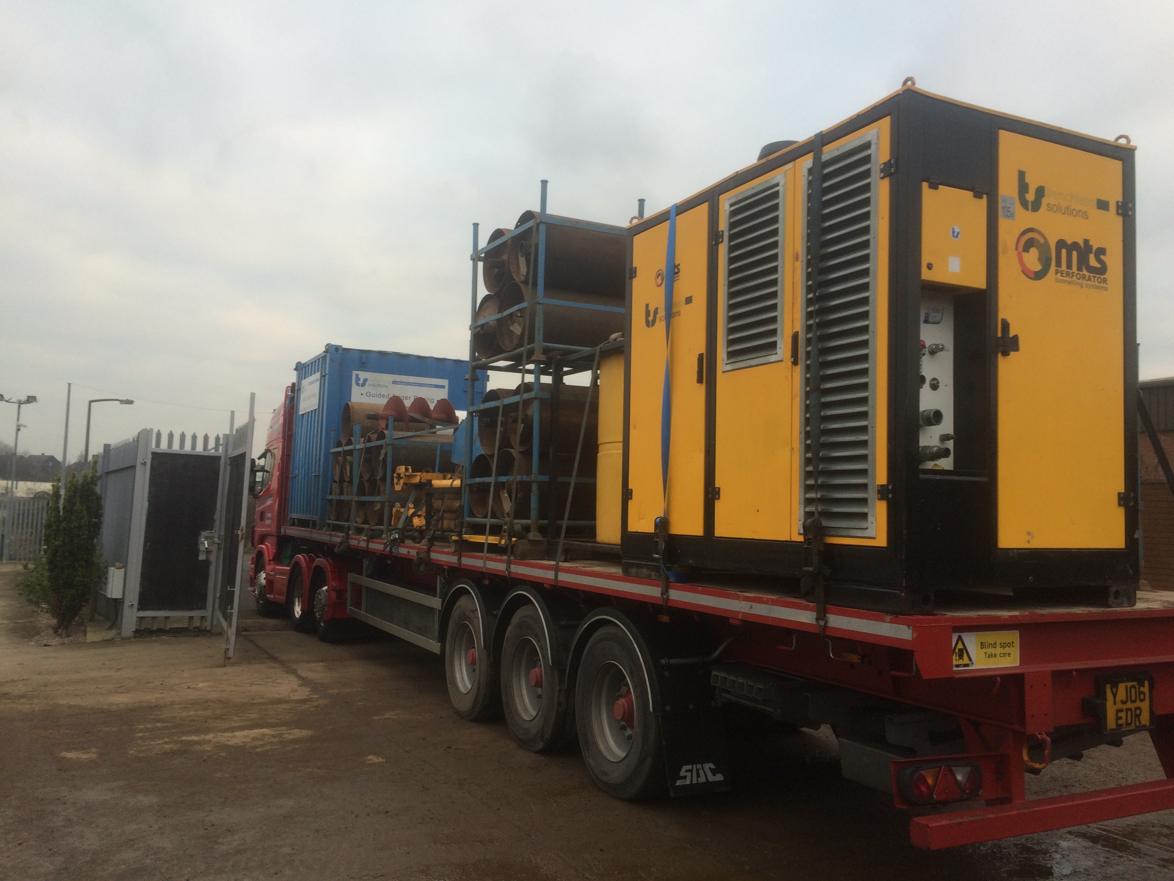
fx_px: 984
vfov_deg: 48.2
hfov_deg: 61.7
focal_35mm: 29
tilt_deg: +3.2
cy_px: 440
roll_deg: -1.7
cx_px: 587
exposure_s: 1/100
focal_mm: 4.15
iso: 32
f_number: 2.2
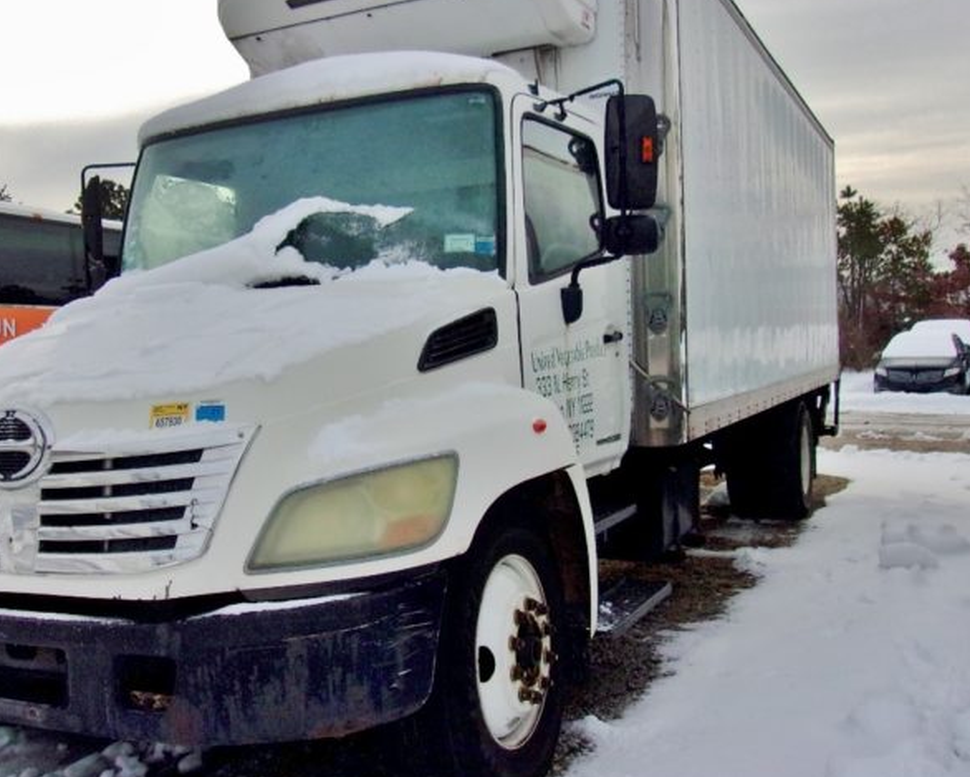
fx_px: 1034
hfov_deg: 50.1
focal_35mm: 36
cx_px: 414
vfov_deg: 41.1
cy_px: 341
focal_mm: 4.9
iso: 200
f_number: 10.4
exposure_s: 1/280
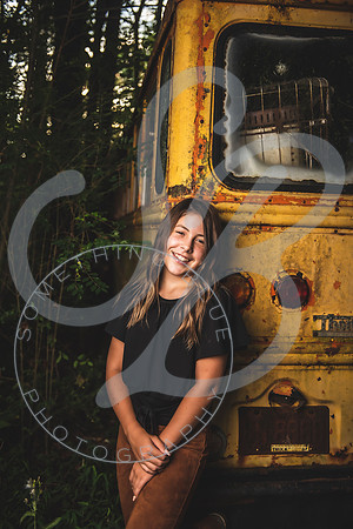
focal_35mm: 36
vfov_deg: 53.1
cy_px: 264
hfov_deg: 36.9
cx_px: 176
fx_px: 529
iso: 100
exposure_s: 1/160
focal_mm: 36
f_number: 2.8
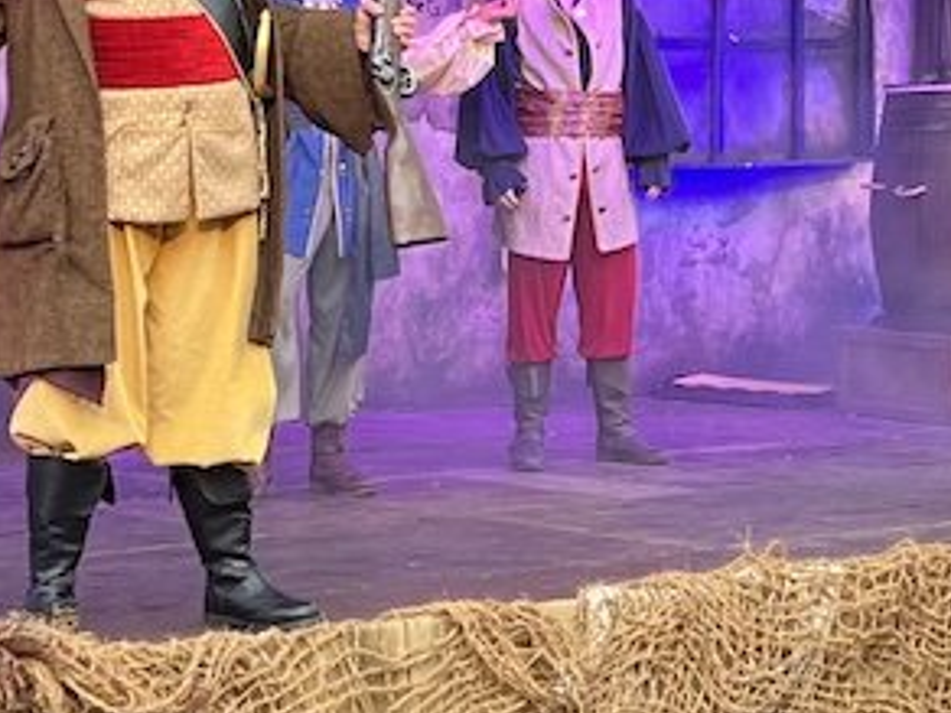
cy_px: 72
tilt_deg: -0.6
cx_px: 609
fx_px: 2445
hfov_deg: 21.9
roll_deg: +2.4
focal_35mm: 89
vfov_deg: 16.4
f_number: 1.5
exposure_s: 1/121
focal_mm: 5.7
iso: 40
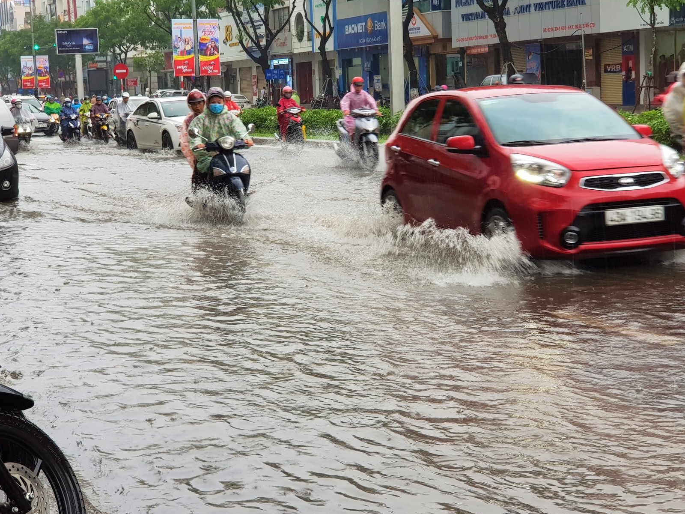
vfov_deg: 22.6
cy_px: 244
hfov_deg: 29.8
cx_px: 336
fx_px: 1286
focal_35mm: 65
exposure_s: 1/50
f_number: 2.4
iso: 40
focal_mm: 6
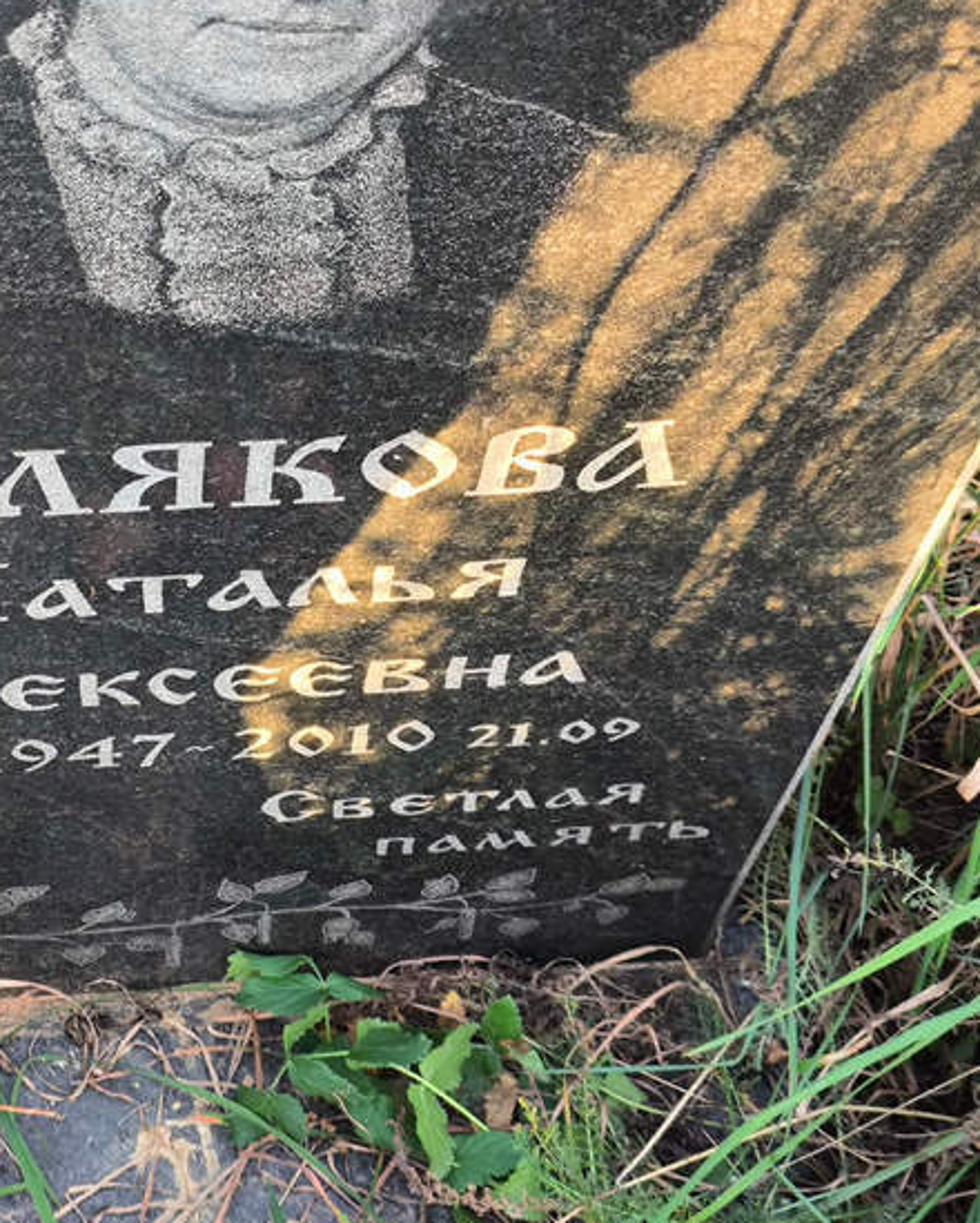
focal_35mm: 71
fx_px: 2571
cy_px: 642
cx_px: 153
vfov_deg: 26.7
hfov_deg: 21.2
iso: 100
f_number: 1.7
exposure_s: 1/50
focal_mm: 4.71
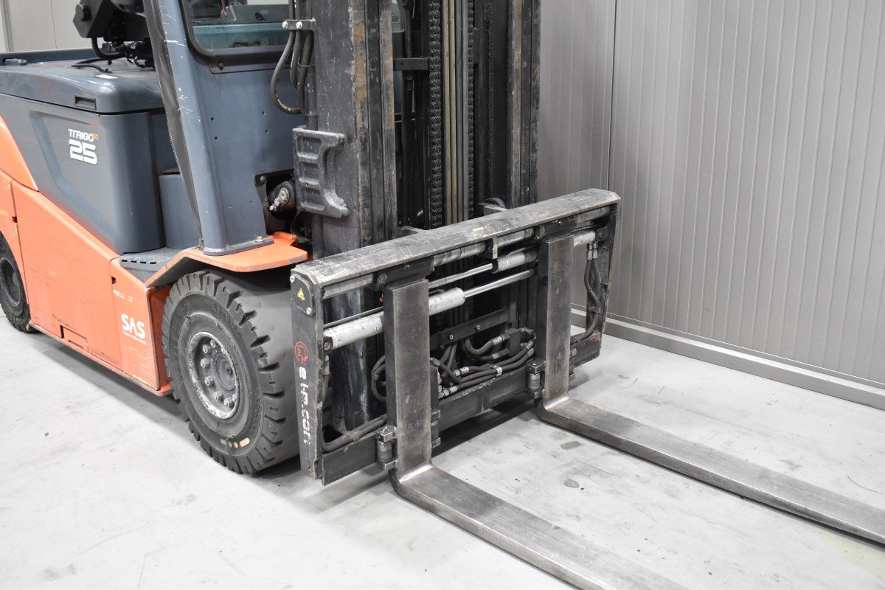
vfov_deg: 36.9
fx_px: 885
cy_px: 295
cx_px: 442
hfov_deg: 53.1
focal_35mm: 36
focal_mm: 24
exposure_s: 1/25
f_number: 4.5
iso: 1600
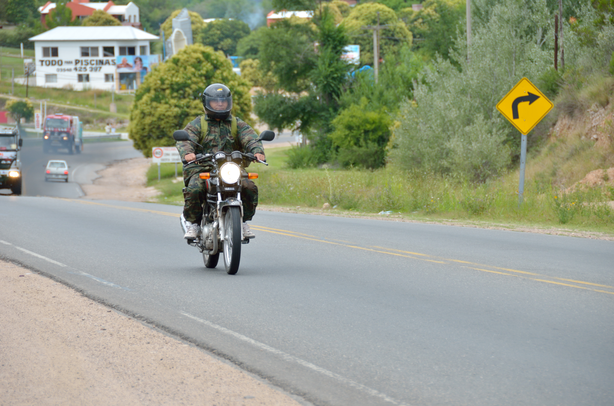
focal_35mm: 195
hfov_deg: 10.6
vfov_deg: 7.0
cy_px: 203
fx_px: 3319
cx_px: 307
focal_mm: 130
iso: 200
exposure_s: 1/640
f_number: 6.3
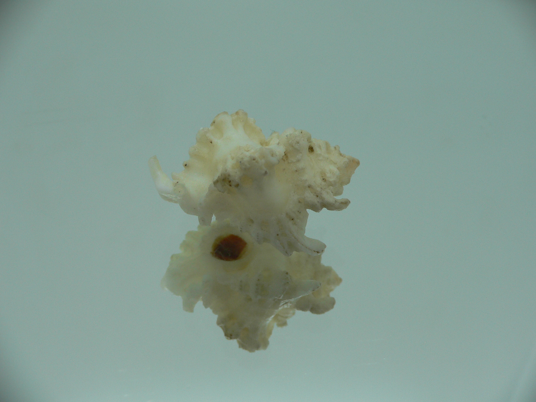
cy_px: 201
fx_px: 542
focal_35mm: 35
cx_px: 268
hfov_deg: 52.6
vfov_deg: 40.7
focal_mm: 4.6
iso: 80
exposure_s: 1/60
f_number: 2.8
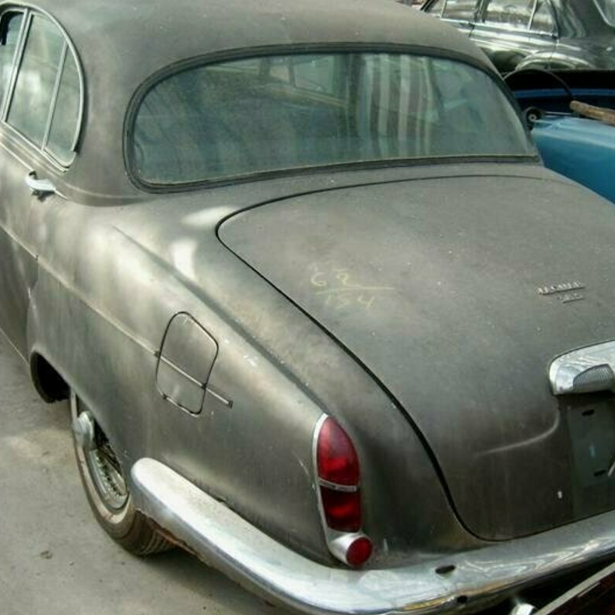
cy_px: 276
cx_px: 309
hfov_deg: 36.1
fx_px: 945
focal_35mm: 47
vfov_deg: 36.0
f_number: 2.8
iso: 50
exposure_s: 1/114
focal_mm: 5.8
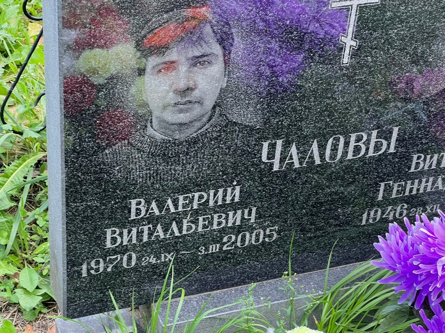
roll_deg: -5.6
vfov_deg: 19.1
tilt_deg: -34.0
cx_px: 222
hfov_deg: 25.3
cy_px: 166
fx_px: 990
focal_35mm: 77
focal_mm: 9
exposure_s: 1/99
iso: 80
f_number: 2.8
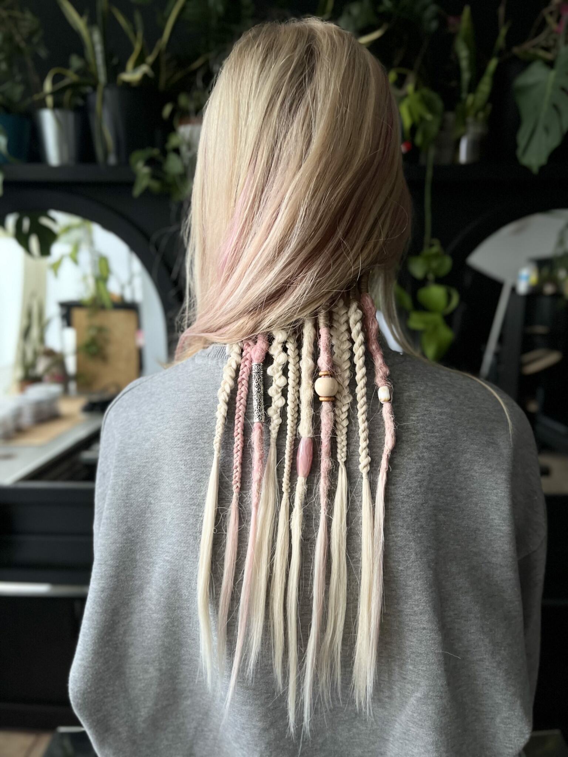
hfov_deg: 53.1
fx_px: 569
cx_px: 284
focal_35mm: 26
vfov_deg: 67.3
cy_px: 378
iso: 125
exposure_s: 1/75
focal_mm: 5.1
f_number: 1.6
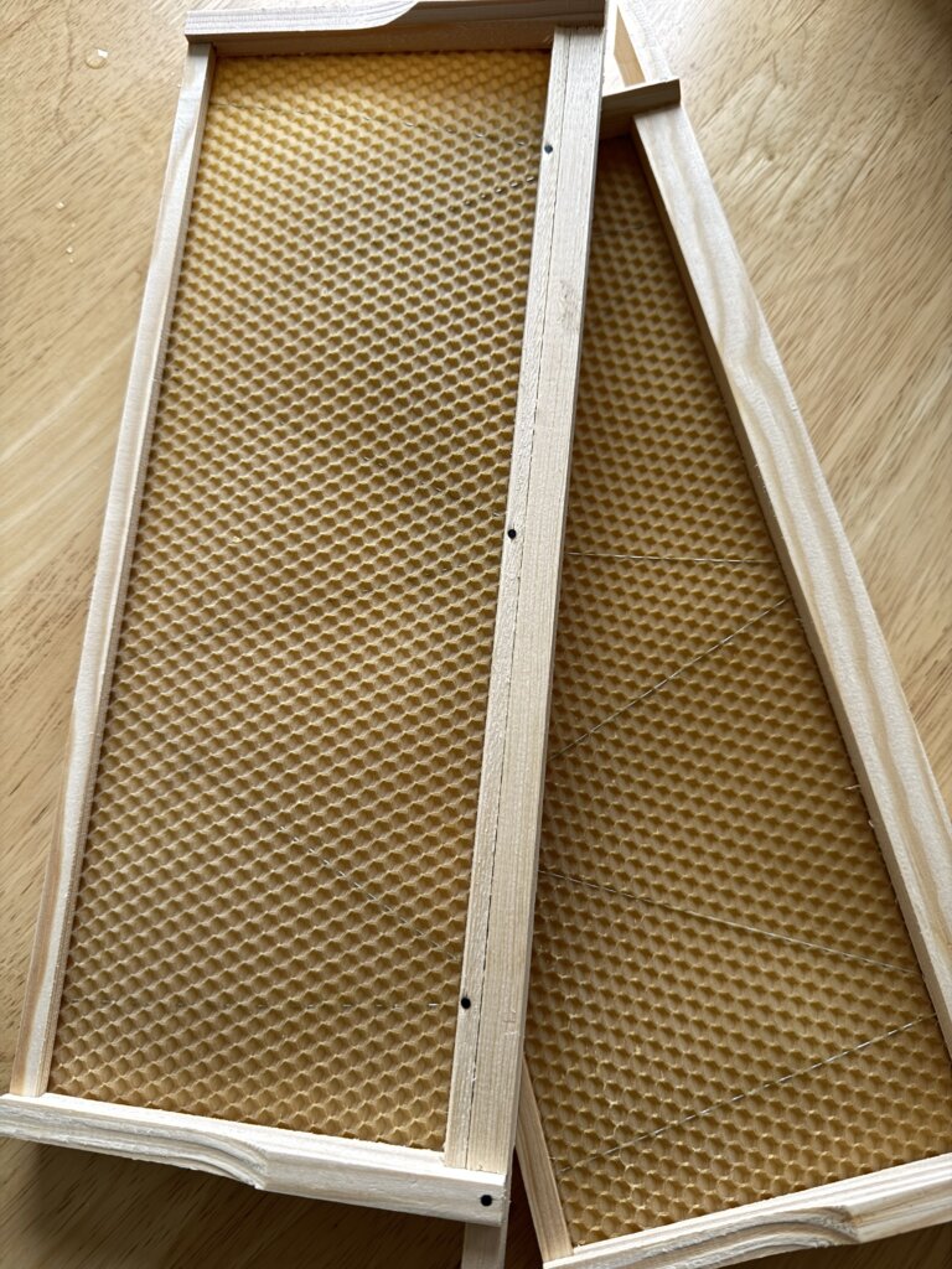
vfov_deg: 71.6
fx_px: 880
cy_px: 634
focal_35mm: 24
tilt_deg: -75.9
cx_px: 476
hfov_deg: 56.8
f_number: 1.78
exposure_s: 1/207
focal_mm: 6.76
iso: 64
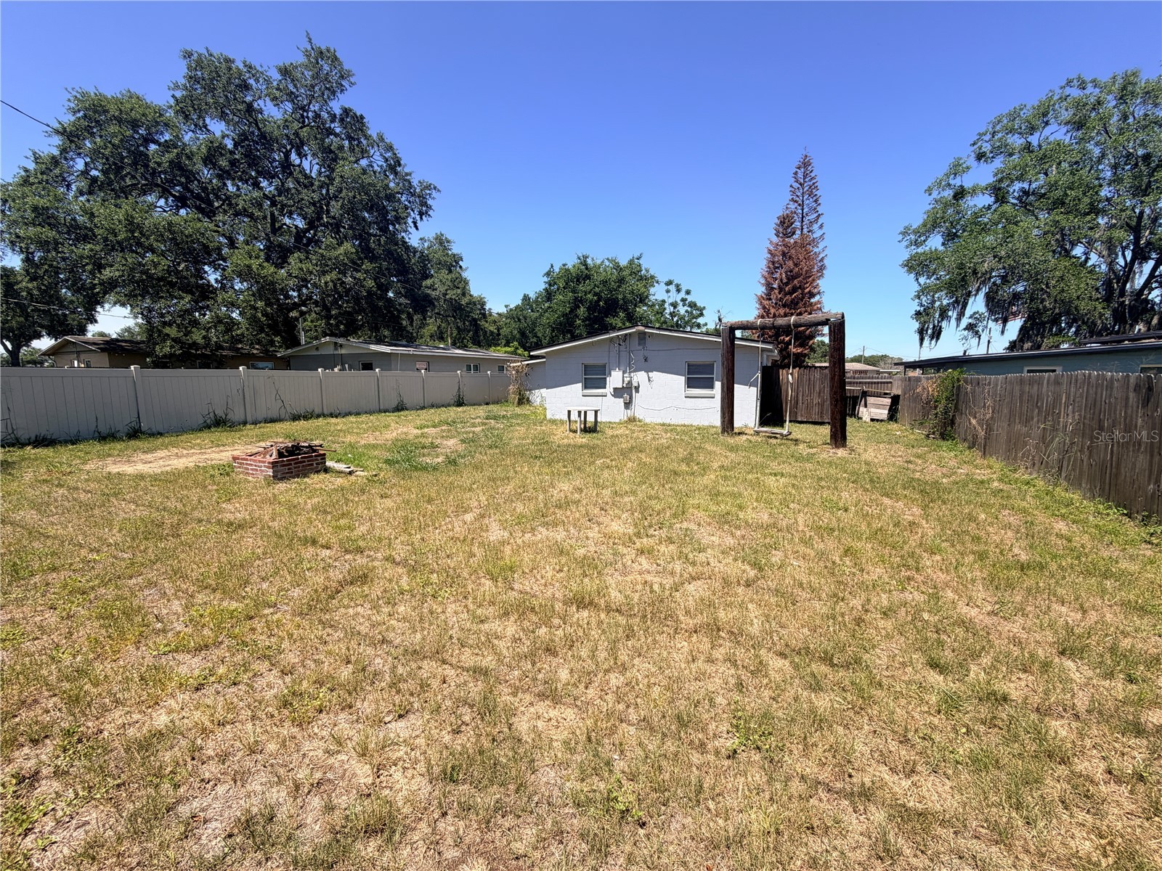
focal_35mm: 14
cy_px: 436
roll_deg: +0.5
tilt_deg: -6.8
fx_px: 470
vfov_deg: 85.7
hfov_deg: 102.1
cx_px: 581
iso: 25
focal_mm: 2.22
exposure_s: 1/770
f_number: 2.2
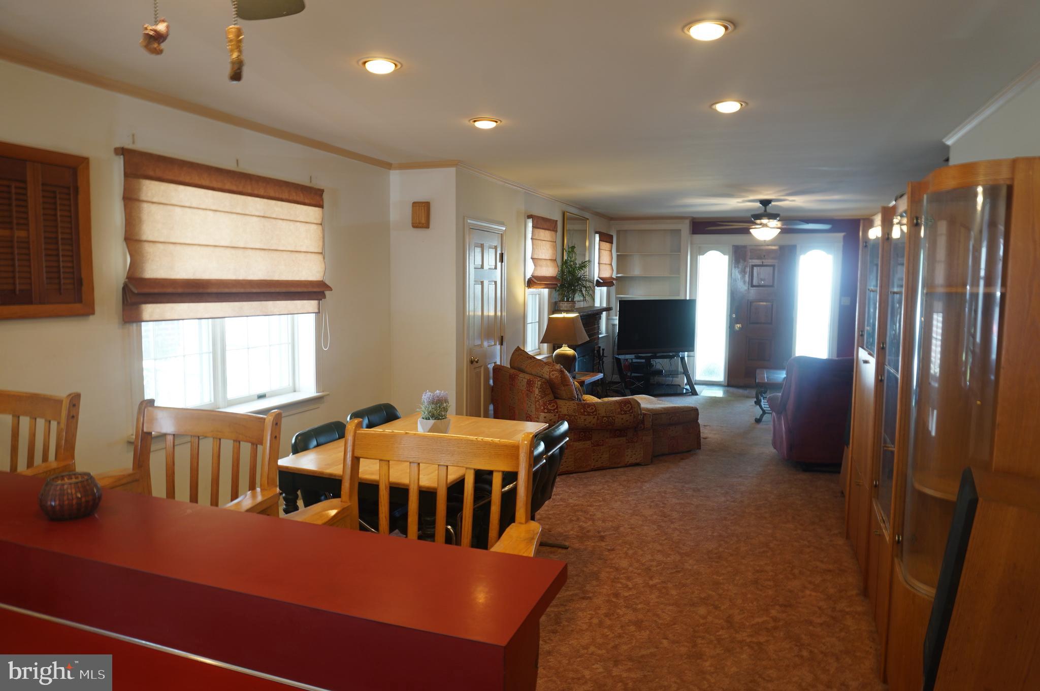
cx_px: 520
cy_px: 346
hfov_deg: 73.8
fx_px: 693
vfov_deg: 53.0
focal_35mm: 24
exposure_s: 1/5
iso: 125
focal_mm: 16
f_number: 5.6
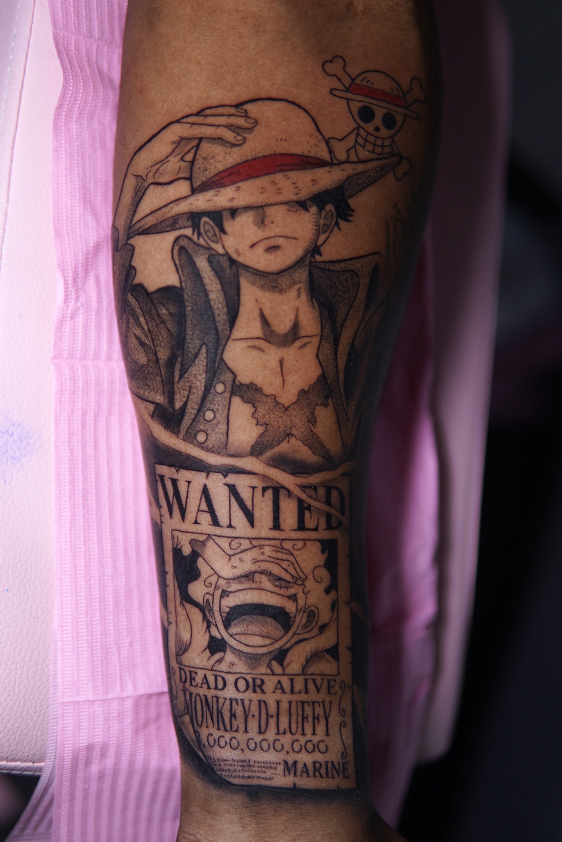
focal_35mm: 45
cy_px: 421
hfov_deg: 29.9
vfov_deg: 43.6
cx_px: 281
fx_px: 1054
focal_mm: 30
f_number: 1.4
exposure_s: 1/30
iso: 160
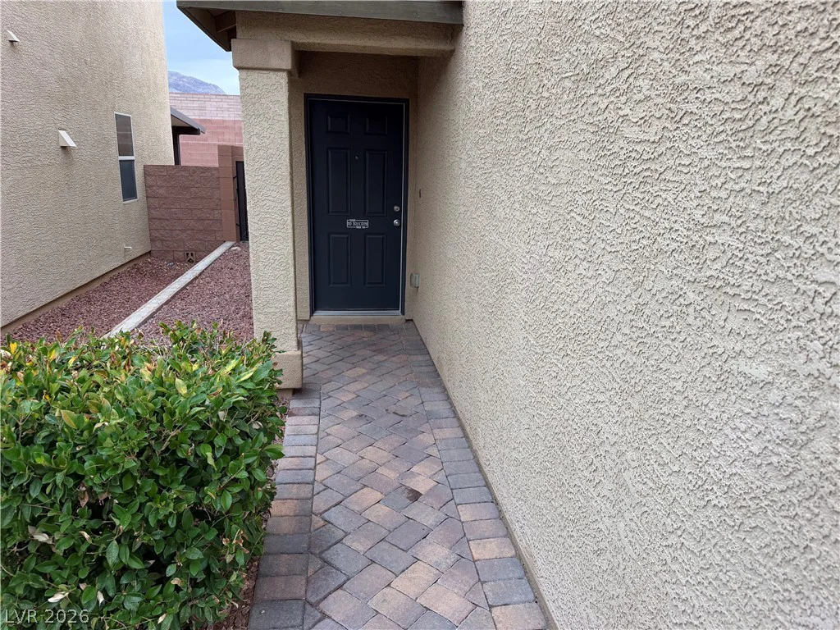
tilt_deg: -14.1
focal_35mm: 24
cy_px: 315
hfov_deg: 71.6
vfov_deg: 56.8
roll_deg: -2.6
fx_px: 582
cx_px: 420
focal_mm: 6.76
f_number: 1.78
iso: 100
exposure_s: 1/121
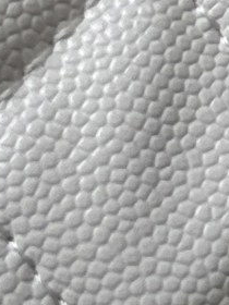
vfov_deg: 5.3
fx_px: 3025
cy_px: -715
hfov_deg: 4.1
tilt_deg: -83.4
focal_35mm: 343
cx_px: 806
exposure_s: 1/155
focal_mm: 6.76
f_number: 1.78
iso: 64
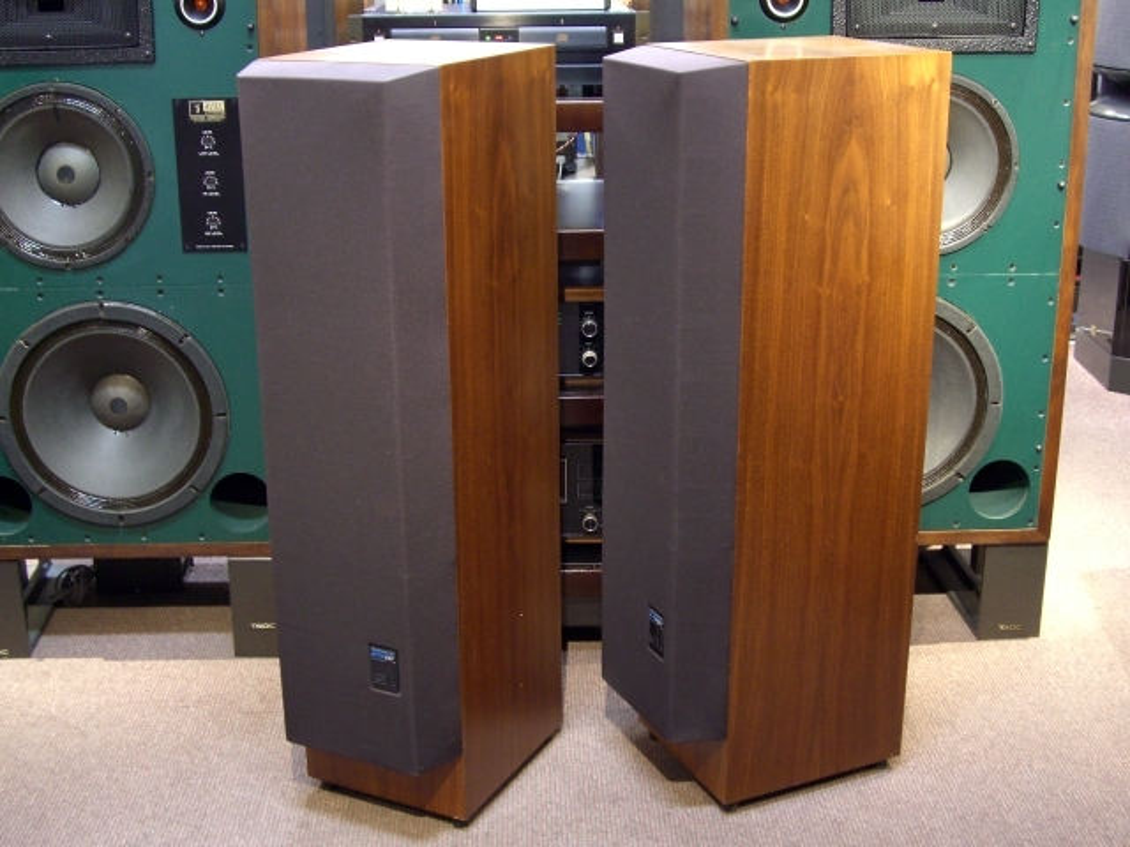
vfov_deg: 31.5
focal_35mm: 46
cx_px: 565
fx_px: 1502
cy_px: 424
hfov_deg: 41.2
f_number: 3.1
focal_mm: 9.6
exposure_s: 1/5
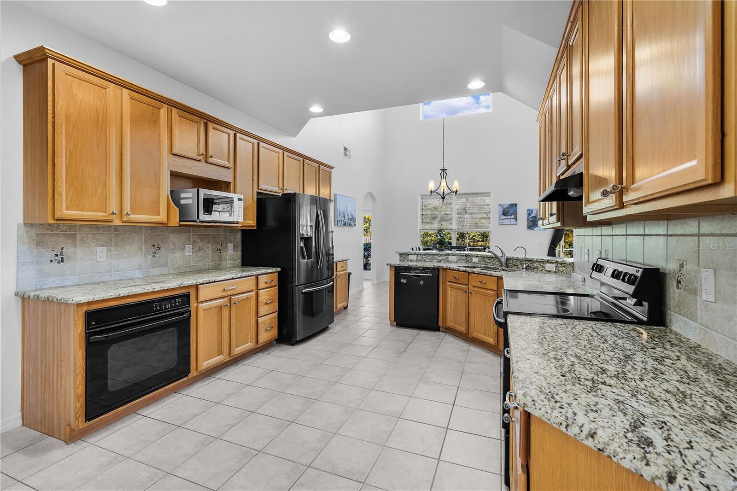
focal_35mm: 16
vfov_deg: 73.7
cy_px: 246
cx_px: 368
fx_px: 327
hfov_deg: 96.7
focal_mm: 16
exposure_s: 1/40
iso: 1000
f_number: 8
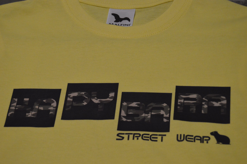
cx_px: 124
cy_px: 82
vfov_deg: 16.5
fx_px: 566
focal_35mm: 82
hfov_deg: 24.6
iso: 3200
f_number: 5.6
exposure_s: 1/160
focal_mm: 55
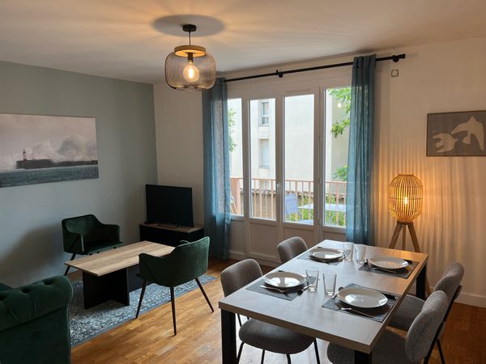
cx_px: 243
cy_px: 182
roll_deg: +0.6
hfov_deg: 67.3
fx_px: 365
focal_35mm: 26
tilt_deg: -6.9
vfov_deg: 53.1
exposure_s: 1/100
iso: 40
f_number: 1.6
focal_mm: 5.1
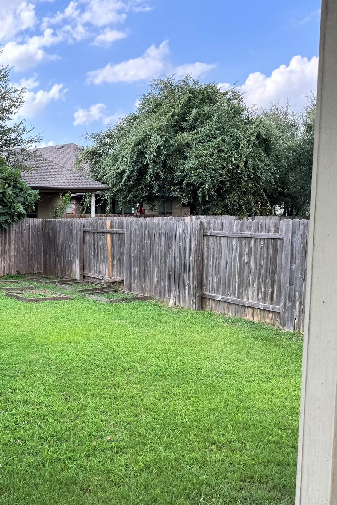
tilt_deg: -5.3
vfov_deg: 50.6
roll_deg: -1.4
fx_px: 533
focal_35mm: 38
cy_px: 282
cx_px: 19
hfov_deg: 32.8
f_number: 1.78
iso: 80
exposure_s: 1/544
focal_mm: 6.76
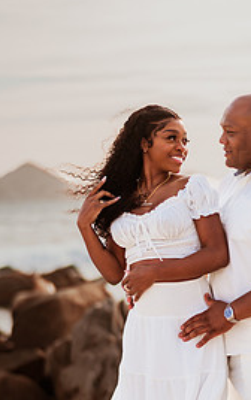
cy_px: 318
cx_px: 183
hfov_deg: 13.2
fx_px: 1081
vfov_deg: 20.7
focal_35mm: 99
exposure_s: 1/5000
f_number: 1.4
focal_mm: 58
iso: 100
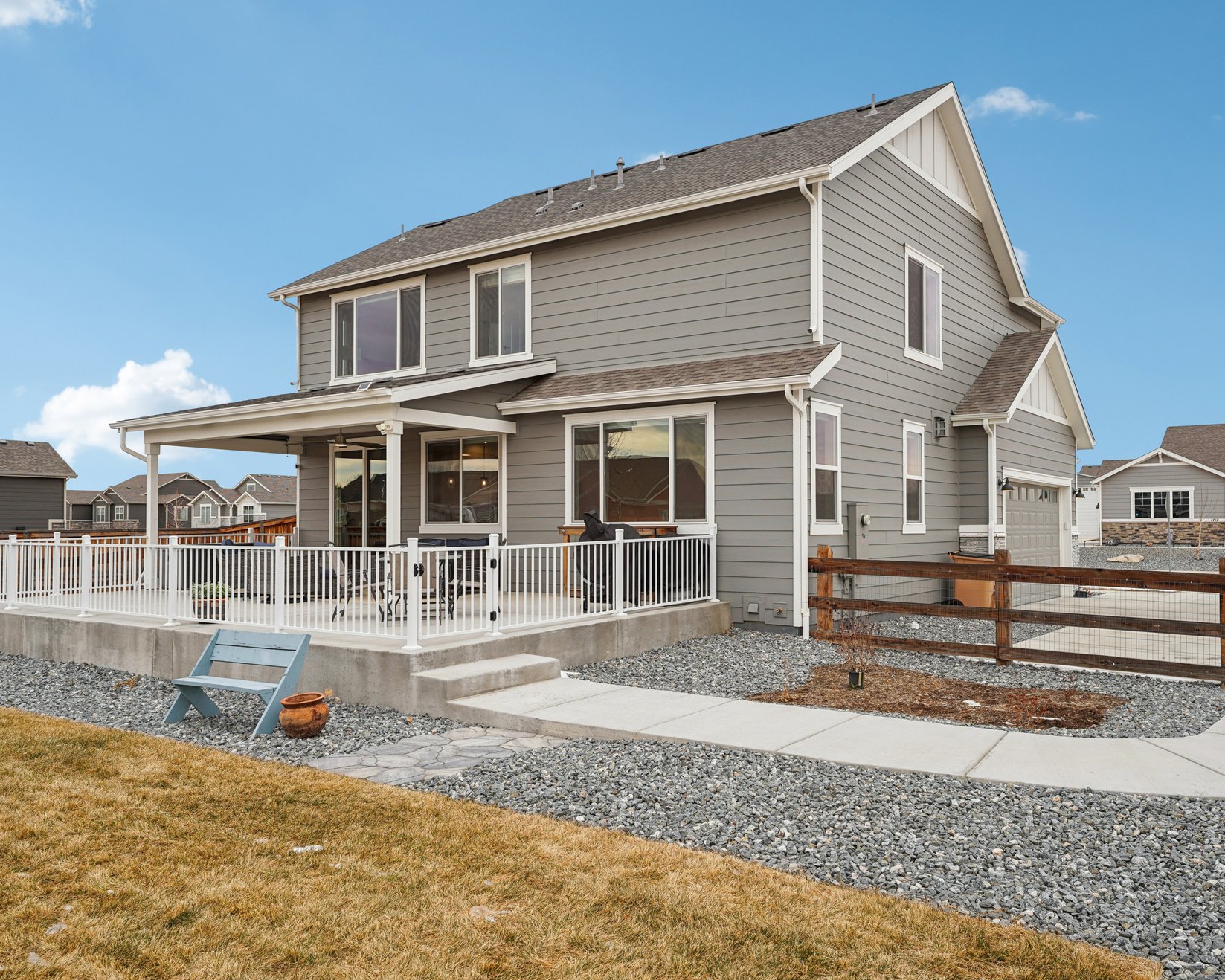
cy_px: 480
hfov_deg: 62.2
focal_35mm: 28
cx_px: 643
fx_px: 1015
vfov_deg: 51.5
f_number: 8
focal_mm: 24
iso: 100
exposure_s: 1/80
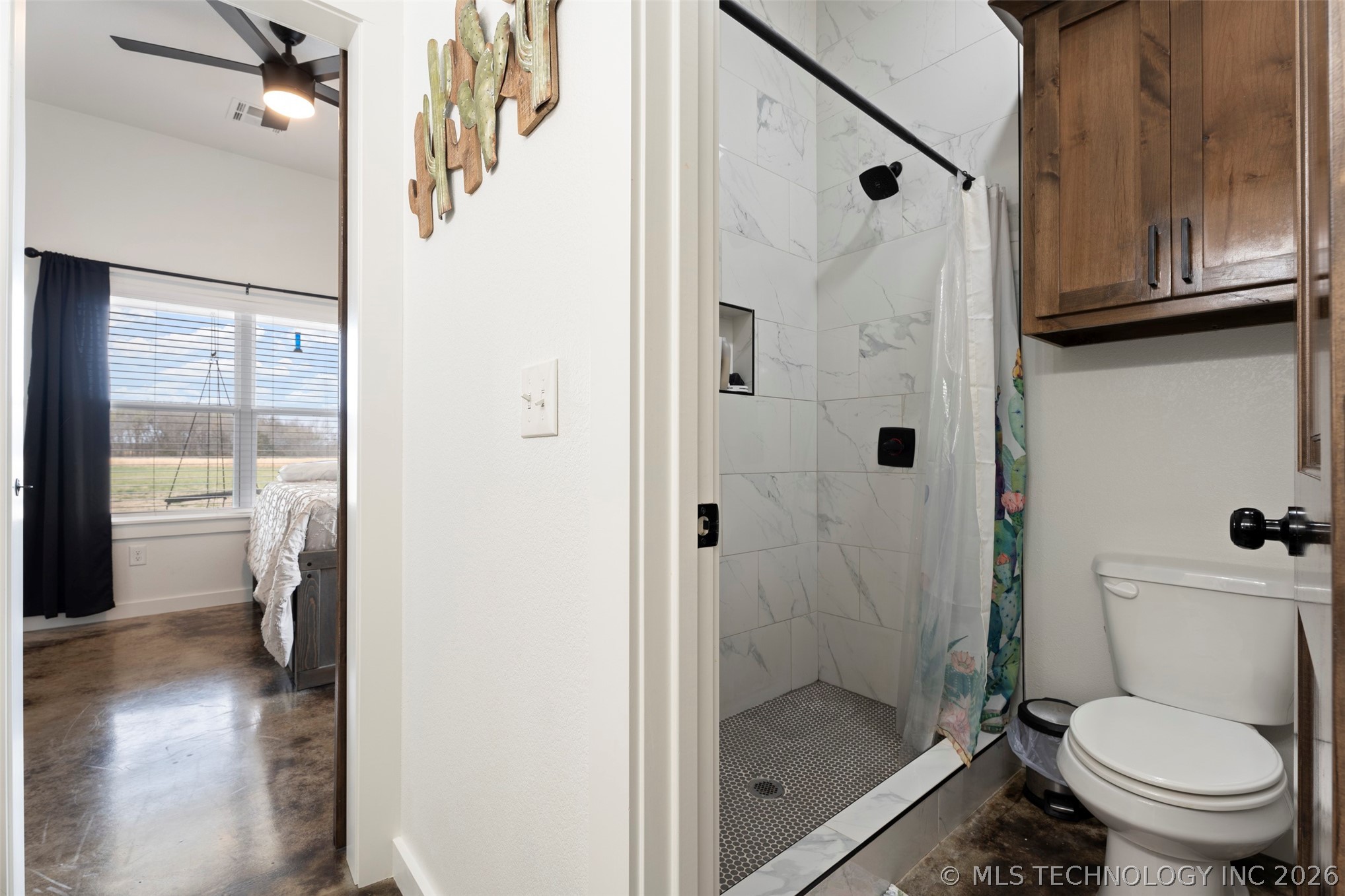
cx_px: 672
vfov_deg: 73.7
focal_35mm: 16
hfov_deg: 96.7
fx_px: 598
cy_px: 448
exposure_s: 2.5
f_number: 8
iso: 160
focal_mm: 16
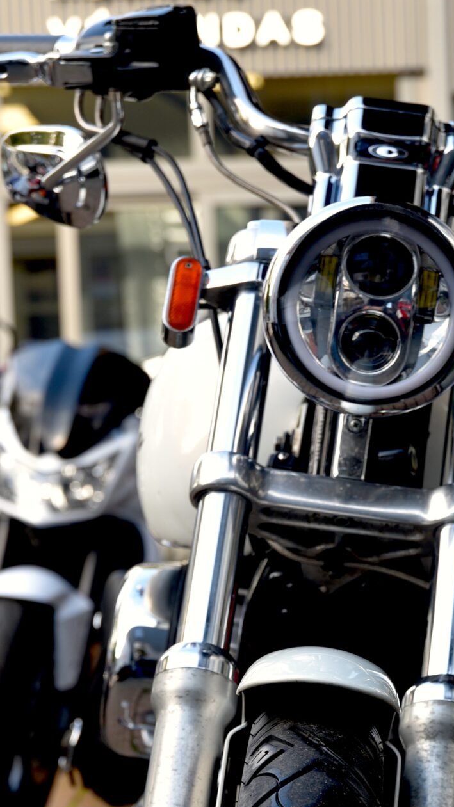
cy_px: 642
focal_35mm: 117
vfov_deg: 18.2
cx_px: 353
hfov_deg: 10.3
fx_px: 2505
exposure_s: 1/100
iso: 200
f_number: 5
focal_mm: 55
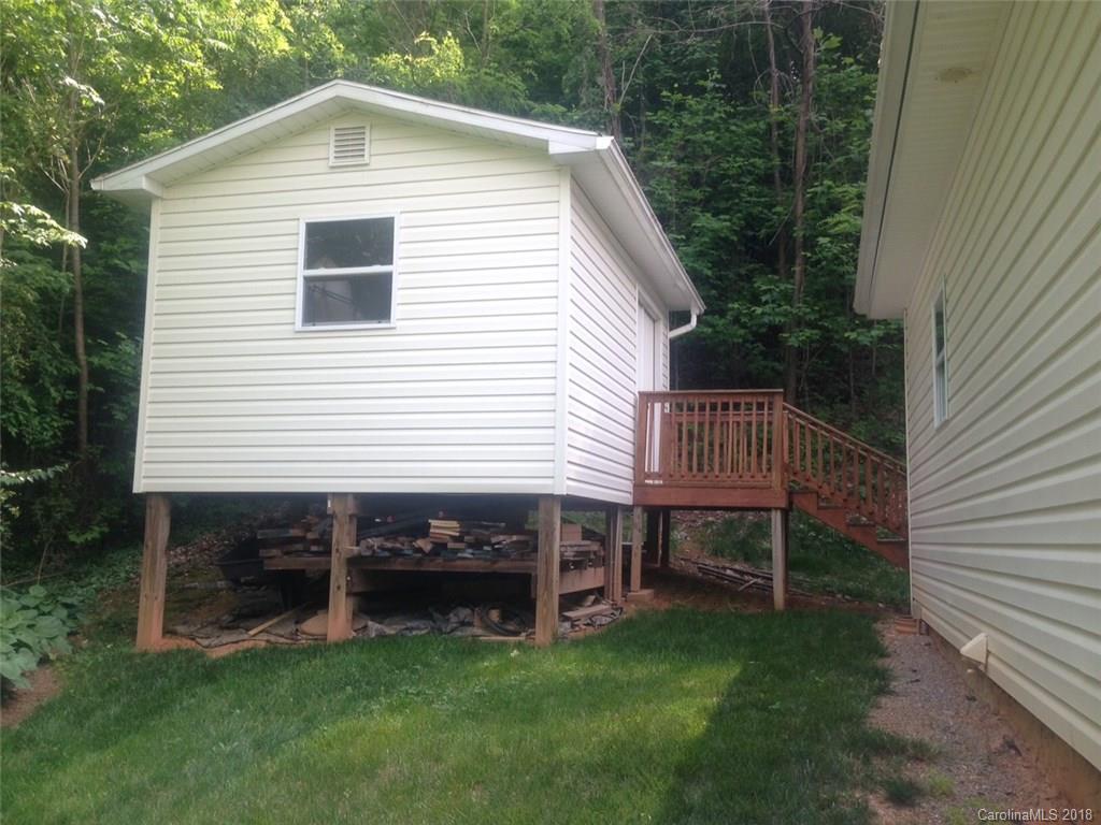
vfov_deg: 42.9
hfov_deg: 55.4
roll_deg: +0.9
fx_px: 1050
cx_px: 550
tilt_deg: +6.9
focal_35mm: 33
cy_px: 412
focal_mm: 4.12
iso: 50
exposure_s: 1/196
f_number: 2.4
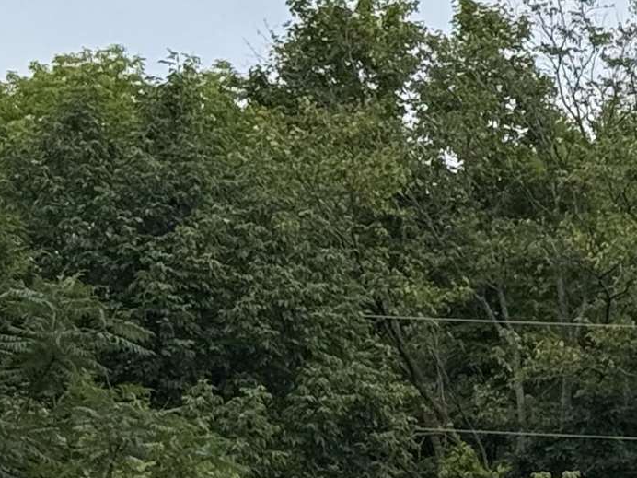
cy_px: 441
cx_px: 1405
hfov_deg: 8.6
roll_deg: +1.1
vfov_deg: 7.0
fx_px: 3920
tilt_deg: +15.3
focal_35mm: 213
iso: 64
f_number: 1.78
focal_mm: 6.76
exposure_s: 1/4878
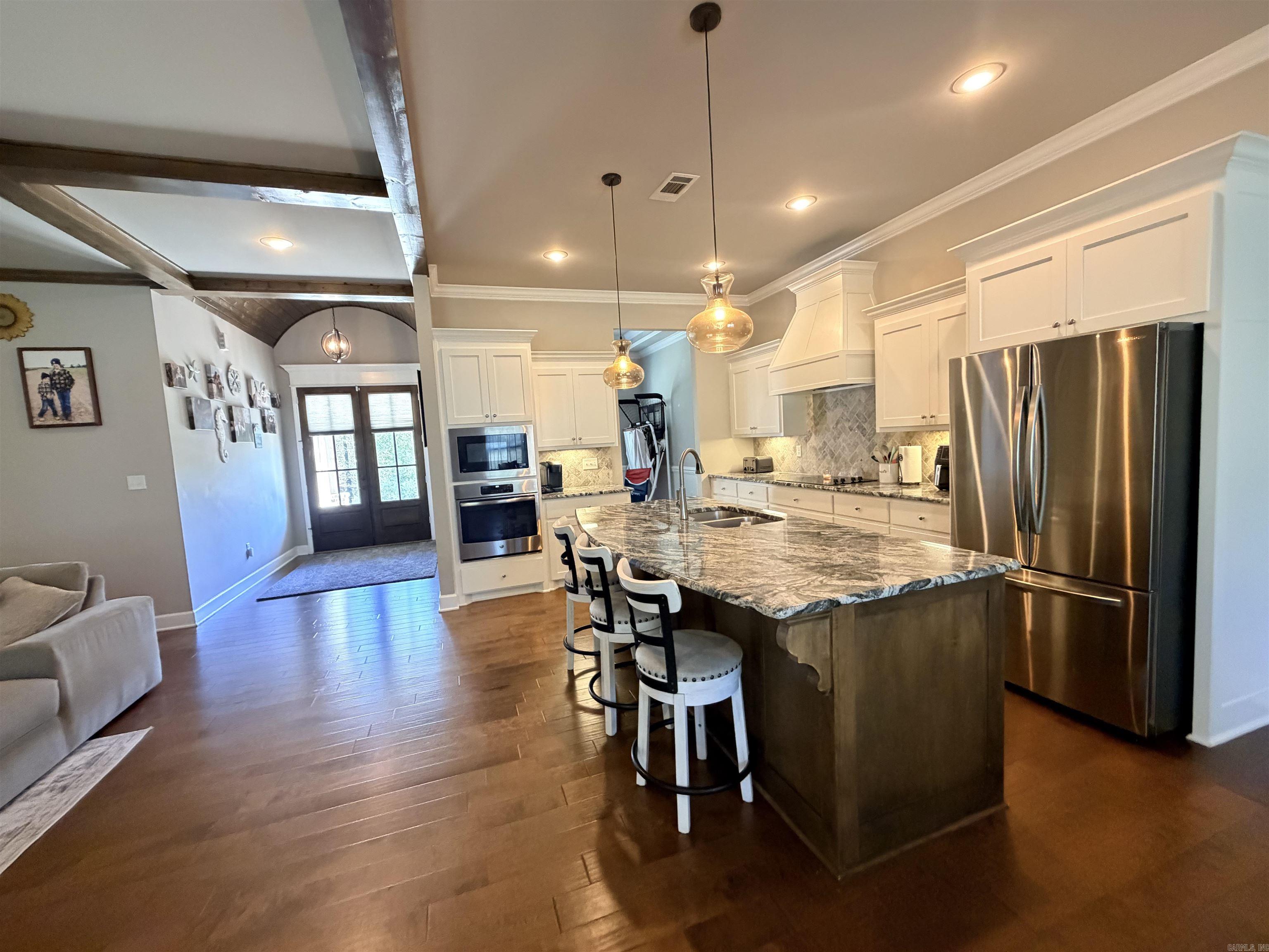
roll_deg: +3.8
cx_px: 634
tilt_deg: -4.5
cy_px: 476
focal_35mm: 14
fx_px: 513
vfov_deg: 85.7
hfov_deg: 102.1
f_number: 2.2
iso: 800
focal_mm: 2.22
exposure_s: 1/60
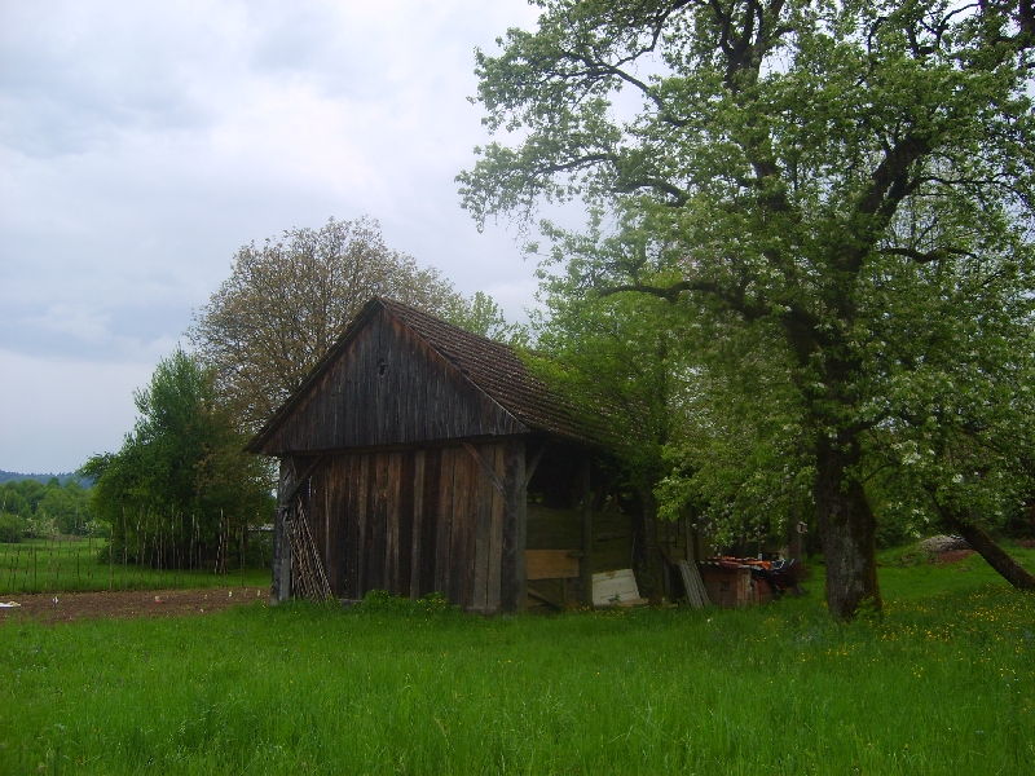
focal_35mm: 35
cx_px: 518
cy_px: 388
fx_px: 1046
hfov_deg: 52.6
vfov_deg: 40.7
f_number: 2.8
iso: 50
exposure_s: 1/125
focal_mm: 5.8
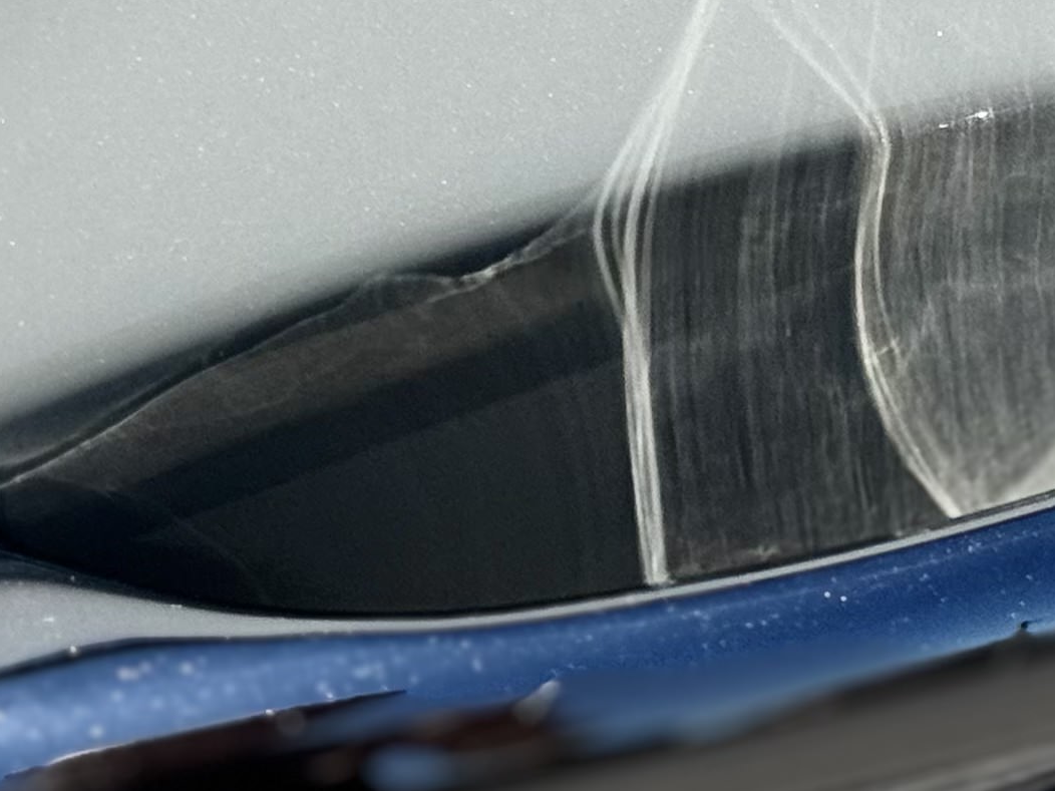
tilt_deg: -23.5
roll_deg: +0.8
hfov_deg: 10.7
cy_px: 515
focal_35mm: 184
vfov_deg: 8.1
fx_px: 5608
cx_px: 716
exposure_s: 1/10526
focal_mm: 6.76
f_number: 1.78
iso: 80
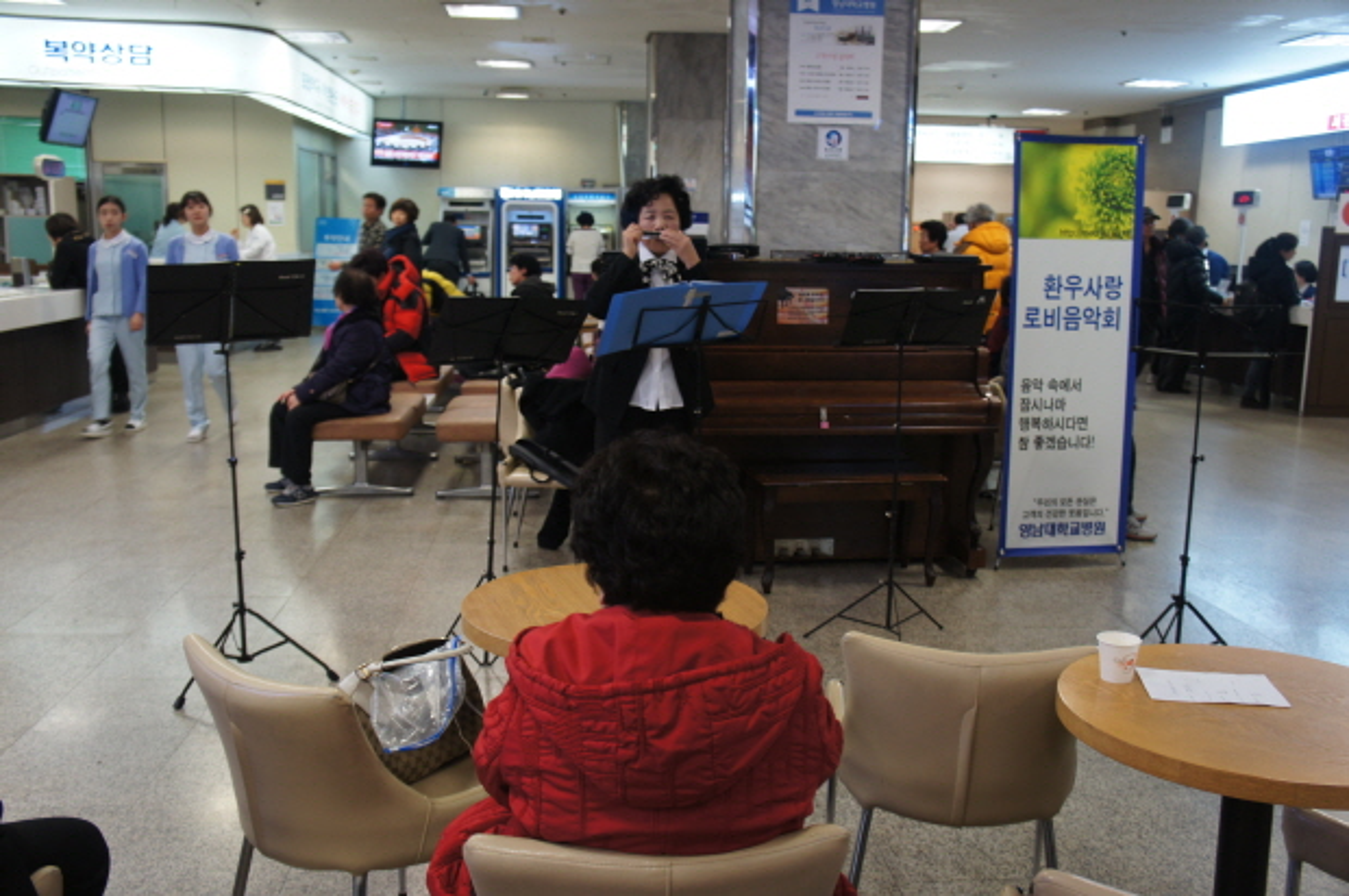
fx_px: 1235
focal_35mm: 33
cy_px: 448
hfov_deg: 57.3
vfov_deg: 39.9
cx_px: 674
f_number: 4
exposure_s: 1/30
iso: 400
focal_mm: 22
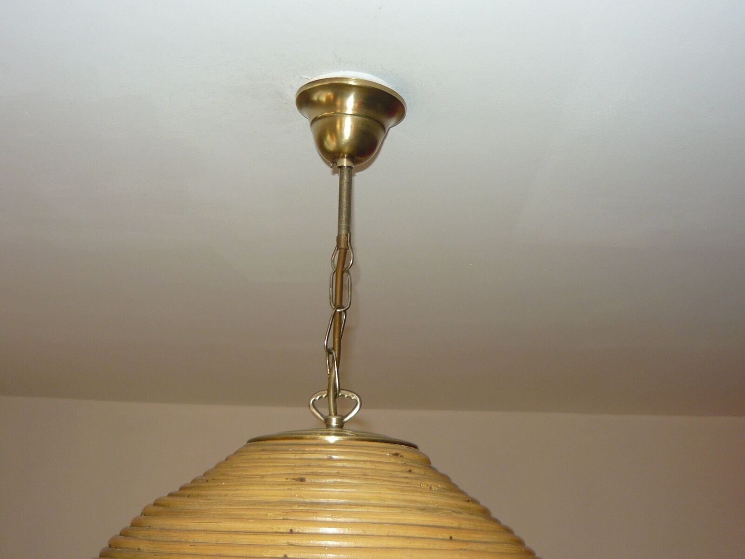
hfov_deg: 44.8
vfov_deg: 34.3
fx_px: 904
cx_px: 372
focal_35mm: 42
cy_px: 280
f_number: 2.8
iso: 100
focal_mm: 5.5
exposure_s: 1/30
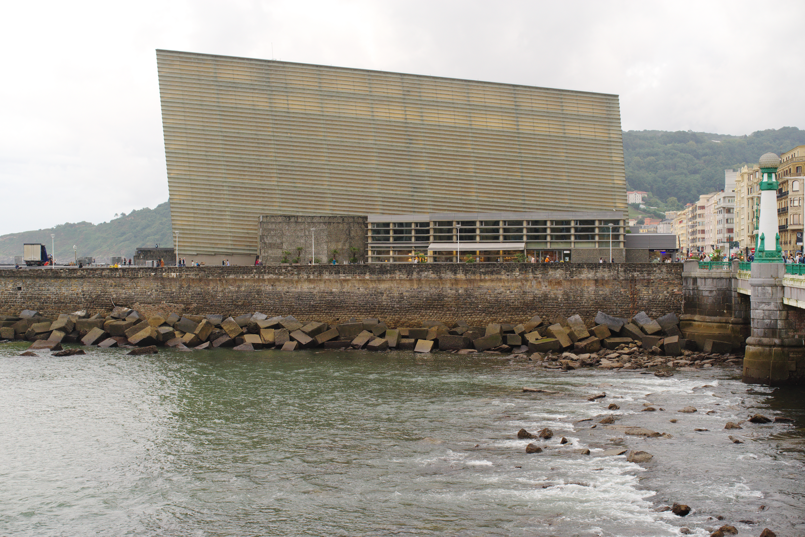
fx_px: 962
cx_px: 402
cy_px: 268
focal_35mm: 43
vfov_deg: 31.2
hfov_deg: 45.4
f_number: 7.1
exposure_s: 1/60
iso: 800
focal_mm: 43
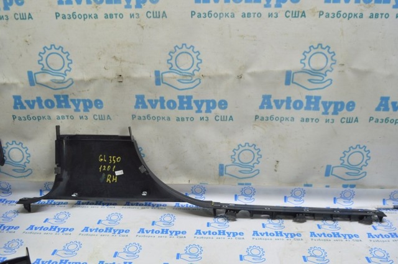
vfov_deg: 43.5
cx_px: 199
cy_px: 132
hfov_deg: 62.0
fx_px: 331
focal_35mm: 30
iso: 400
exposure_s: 1/20
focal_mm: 20
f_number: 5.6
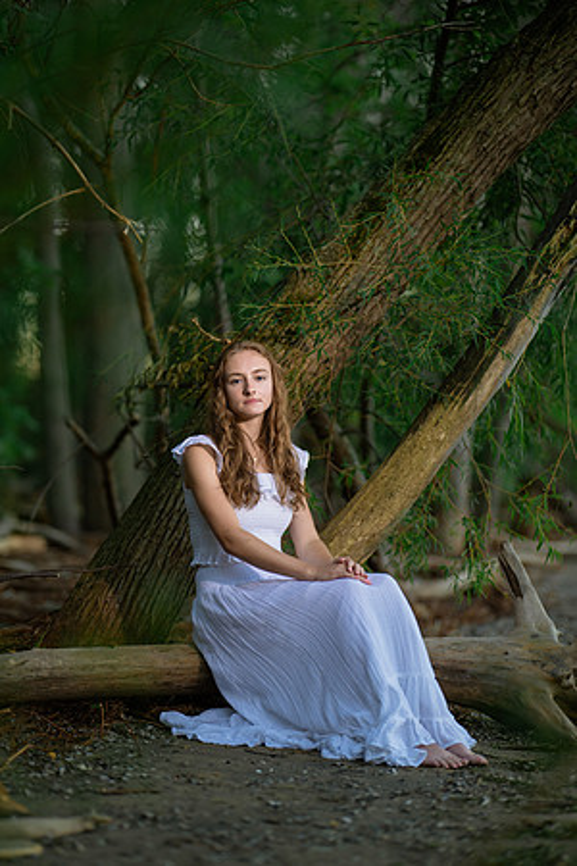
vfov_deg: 23.9
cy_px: 433
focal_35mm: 85
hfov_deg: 16.1
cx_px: 288
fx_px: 2043
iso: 250
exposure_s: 1/640
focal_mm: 85
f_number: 1.4
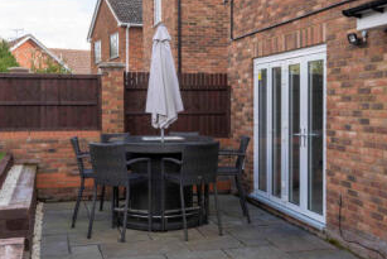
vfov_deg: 27.5
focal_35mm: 49
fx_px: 527
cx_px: 248
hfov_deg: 40.0
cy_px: 142
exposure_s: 1/50
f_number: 9
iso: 100
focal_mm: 23
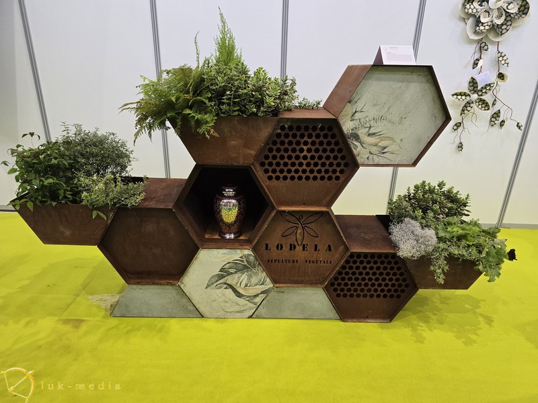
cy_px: 202
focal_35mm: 23
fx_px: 357
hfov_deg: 73.9
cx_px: 269
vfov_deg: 58.9
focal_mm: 6.3
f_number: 1.7
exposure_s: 1/100
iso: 200
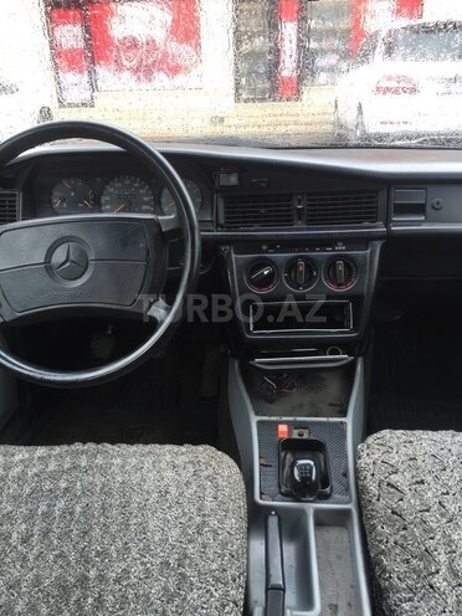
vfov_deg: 61.7
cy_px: 308
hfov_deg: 48.2
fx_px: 516
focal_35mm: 29
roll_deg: +1.6
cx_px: 231
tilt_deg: -22.3
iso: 32
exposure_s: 1/50
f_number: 2.2
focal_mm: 4.15
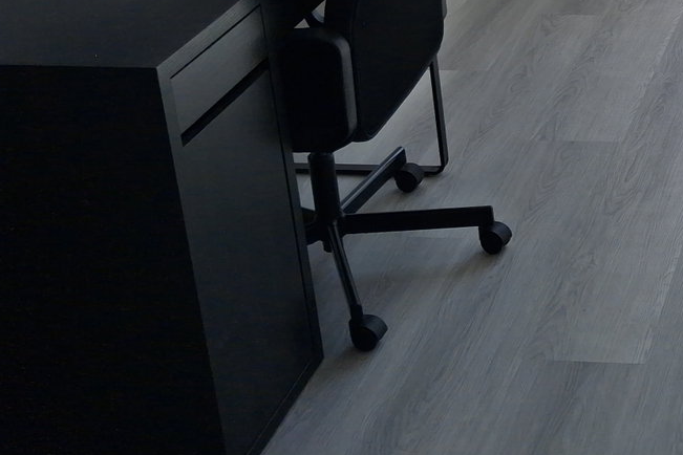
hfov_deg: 26.3
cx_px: 806
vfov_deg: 18.8
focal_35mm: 69
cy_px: -71
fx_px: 1309
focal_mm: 4
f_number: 1.8
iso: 20
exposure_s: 1/353
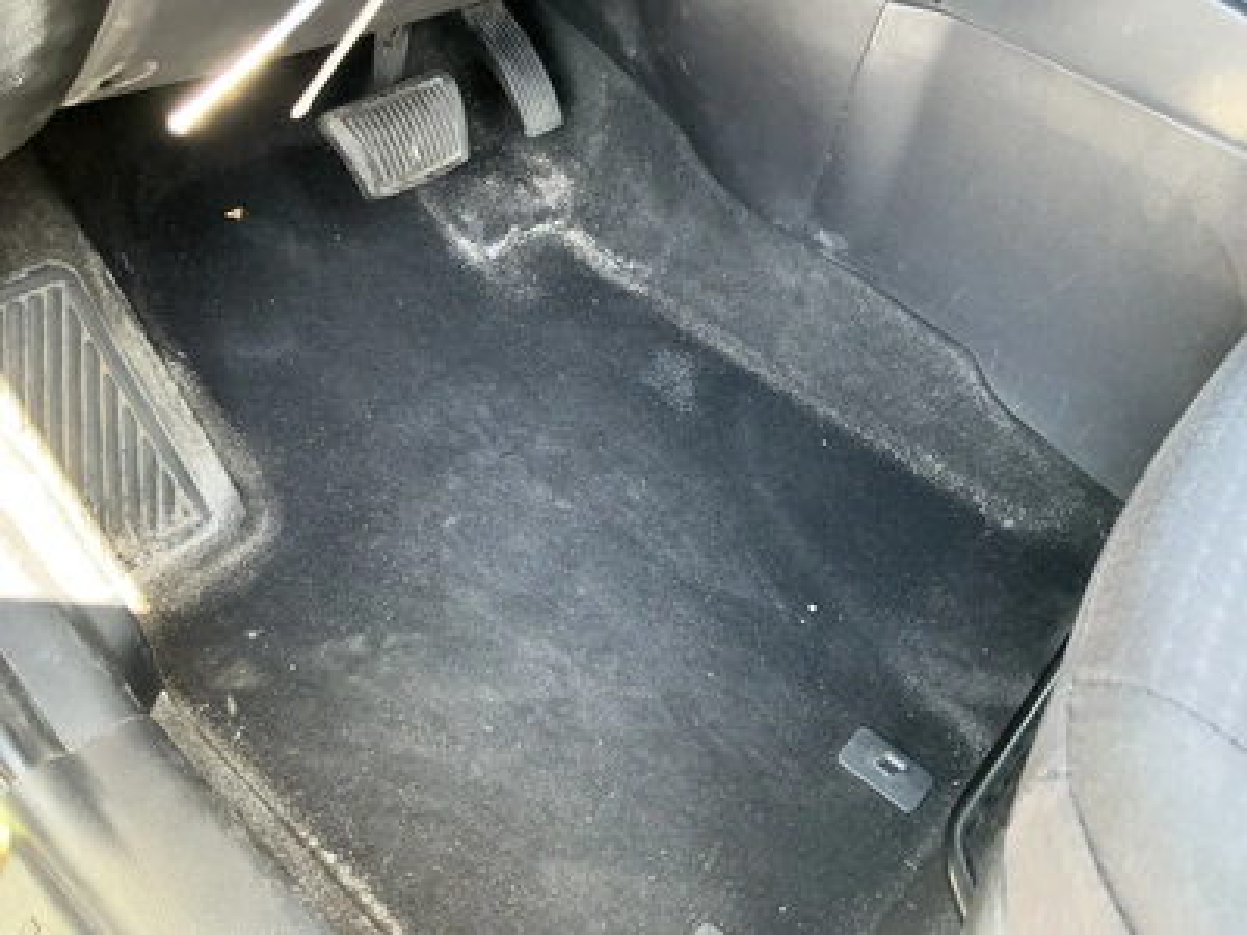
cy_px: 468
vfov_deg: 49.7
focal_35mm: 28
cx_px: 624
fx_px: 1009
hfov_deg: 63.4
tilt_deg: -50.5
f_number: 1.8
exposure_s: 1/60
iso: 125
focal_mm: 3
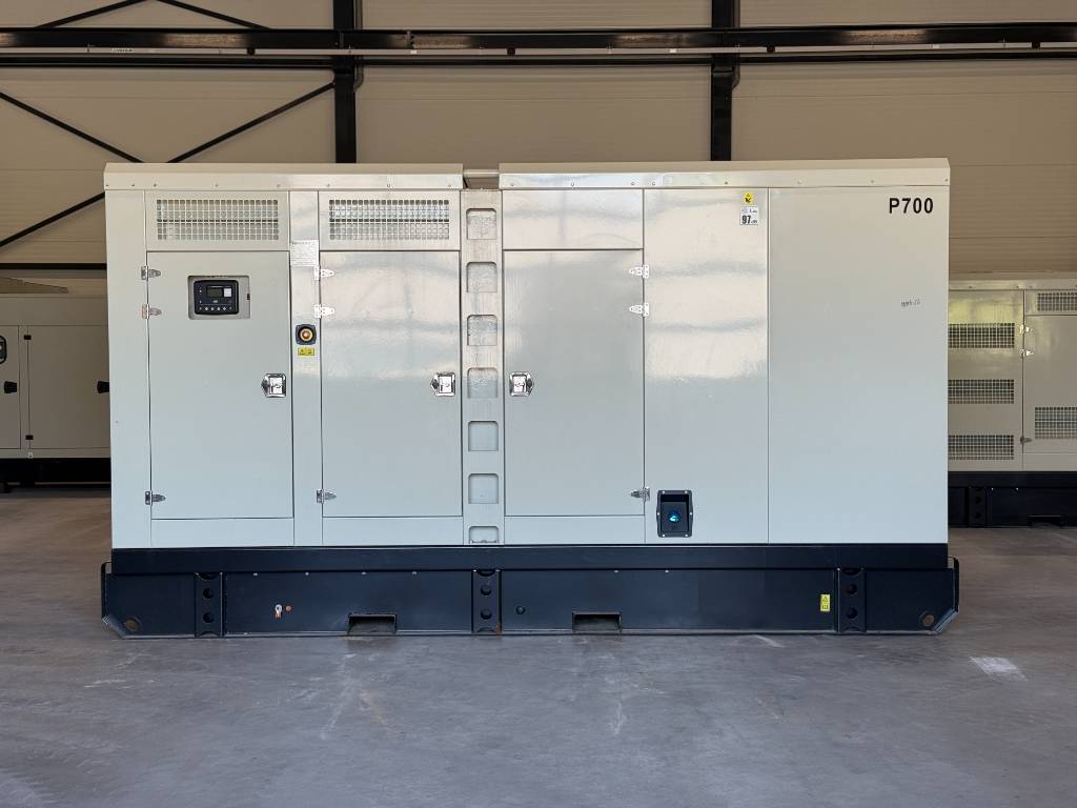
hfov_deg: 39.7
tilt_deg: -2.3
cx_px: 538
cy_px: 404
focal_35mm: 48
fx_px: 1493
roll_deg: +0.0
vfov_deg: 30.3
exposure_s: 1/100
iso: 64
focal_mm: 6.76
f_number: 1.78
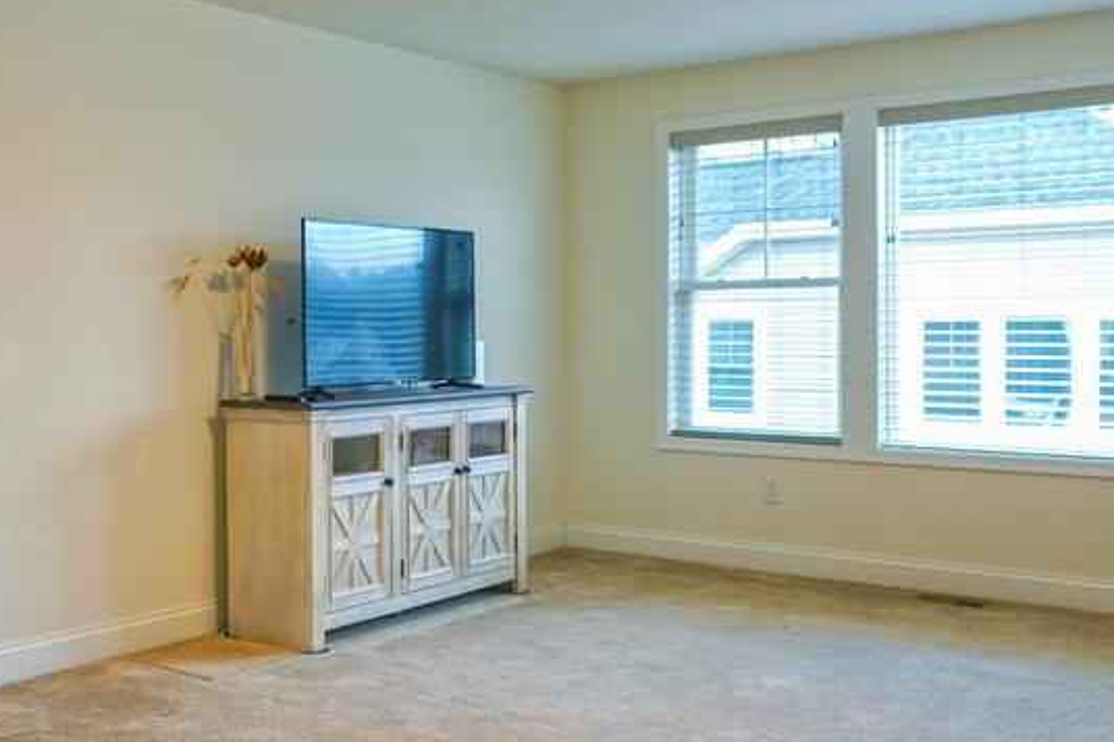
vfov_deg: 31.2
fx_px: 1330
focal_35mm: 43
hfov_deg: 44.3
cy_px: 343
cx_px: 318
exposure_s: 1/160
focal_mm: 16
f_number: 4
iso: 1000
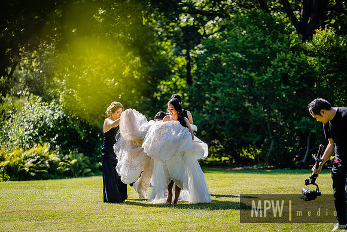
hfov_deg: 15.2
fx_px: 1301
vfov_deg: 10.2
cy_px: 116
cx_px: 174
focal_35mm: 135
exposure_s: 1/640
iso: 100
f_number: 2.8
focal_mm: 135
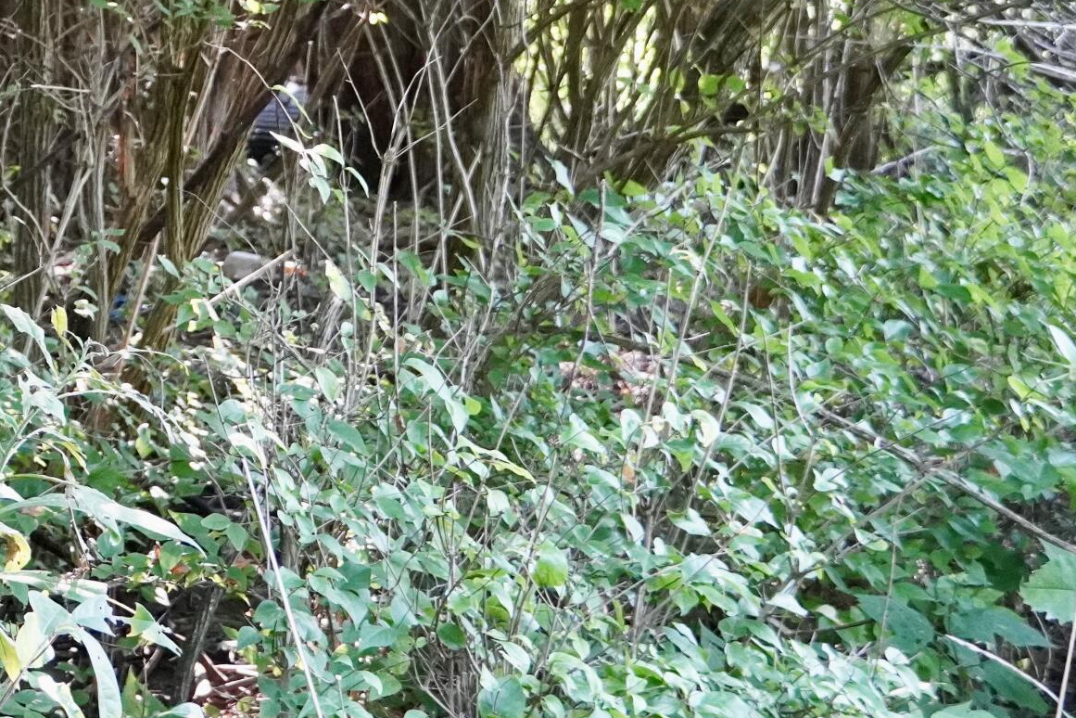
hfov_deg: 20.4
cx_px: -242
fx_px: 2779
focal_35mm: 93
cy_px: -19
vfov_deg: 14.4
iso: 3200
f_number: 4
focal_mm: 24
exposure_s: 1/160
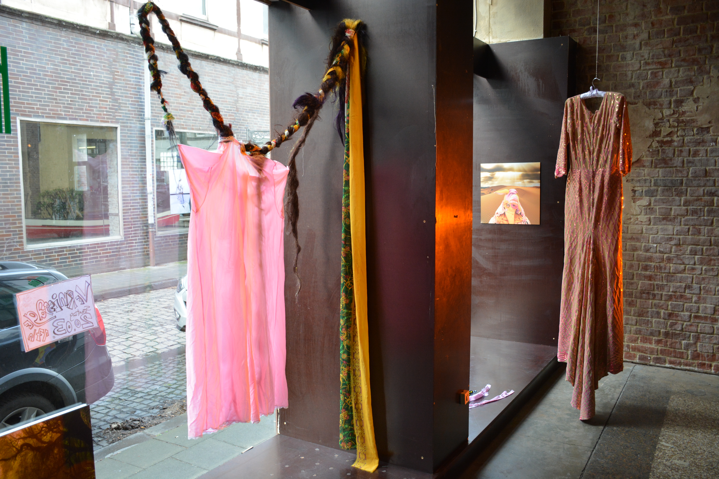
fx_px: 599
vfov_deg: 43.6
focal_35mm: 30
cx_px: 360
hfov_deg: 61.9
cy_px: 240
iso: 800
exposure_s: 1/60
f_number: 4
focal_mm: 20
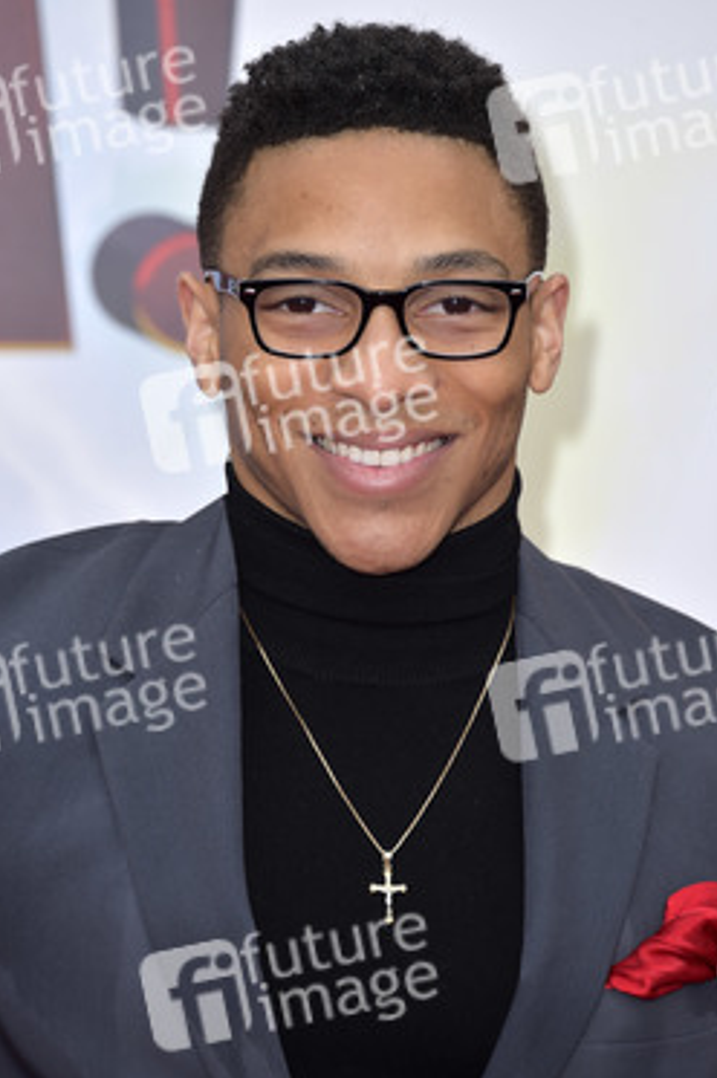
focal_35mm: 247
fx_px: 7392
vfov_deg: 8.3
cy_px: 549
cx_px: 374
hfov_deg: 5.6
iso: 320
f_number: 6.3
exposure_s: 1/250
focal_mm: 230
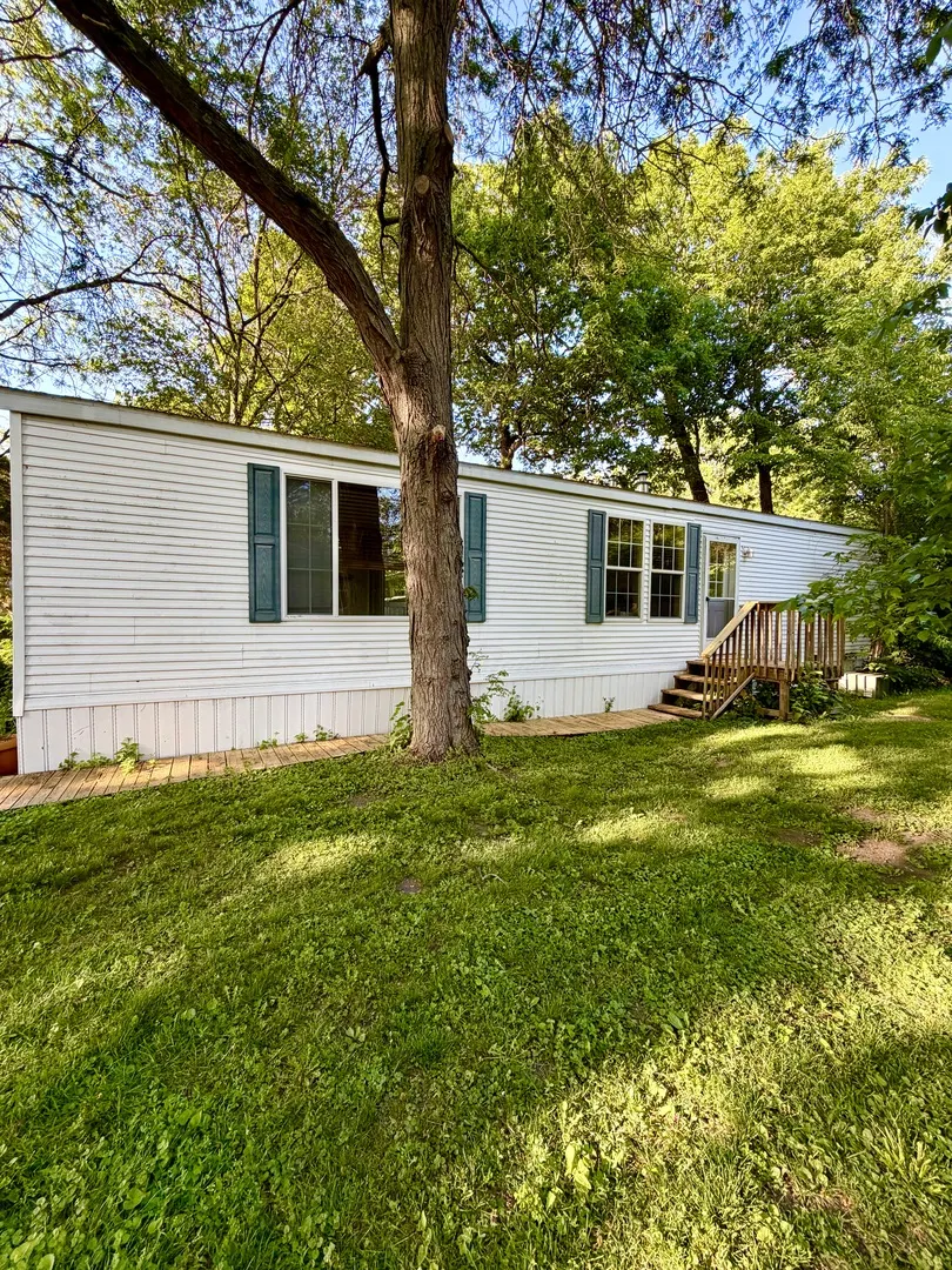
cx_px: 476
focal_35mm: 14
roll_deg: -1.8
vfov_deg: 102.1
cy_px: 635
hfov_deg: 85.7
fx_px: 513
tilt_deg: -2.1
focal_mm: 2.22
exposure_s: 1/121
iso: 80
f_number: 2.2
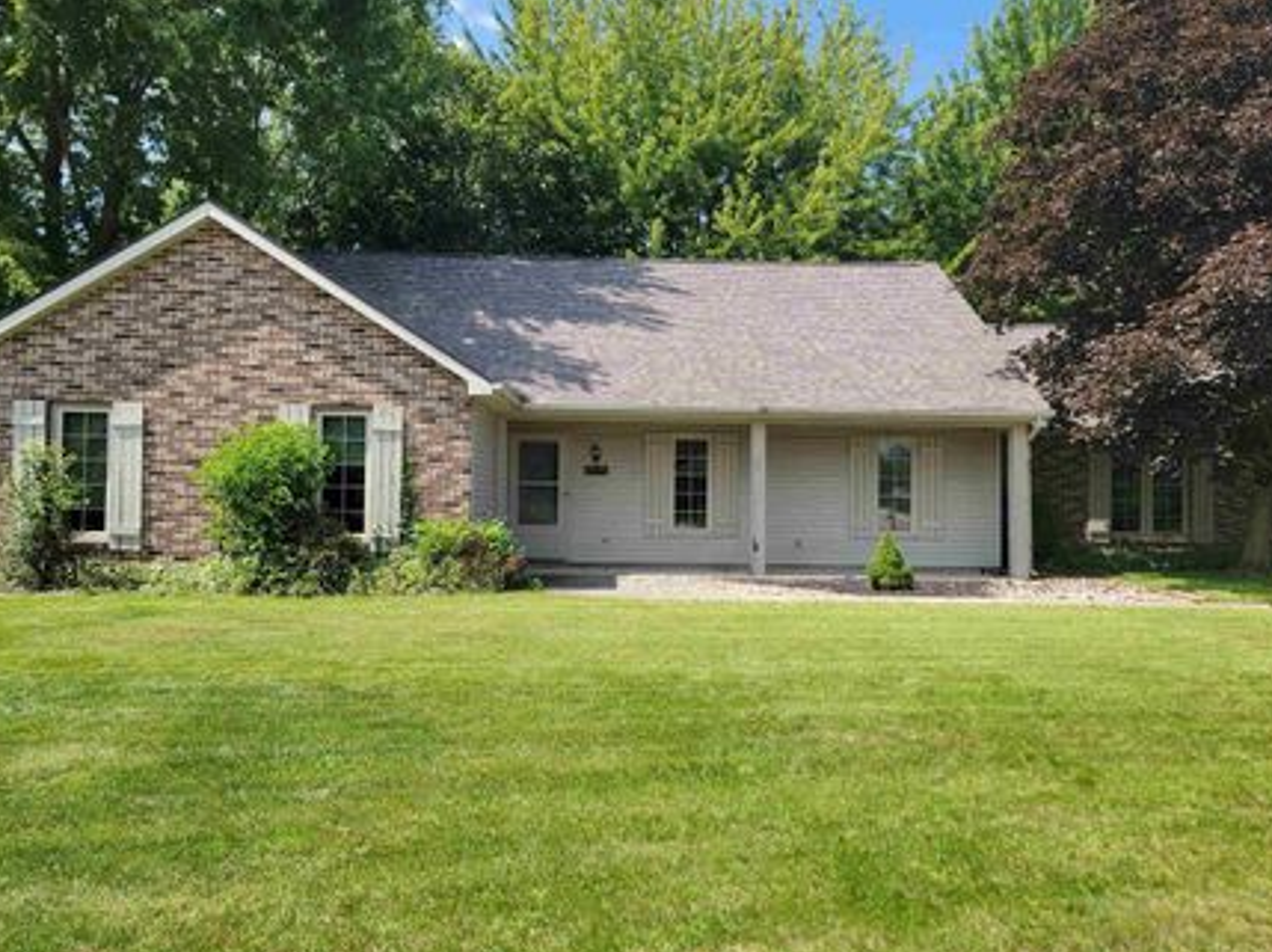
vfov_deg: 49.7
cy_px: 458
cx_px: 632
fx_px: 1028
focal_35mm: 28
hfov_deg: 63.5
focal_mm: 6.7
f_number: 1.8
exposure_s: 1/545
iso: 16
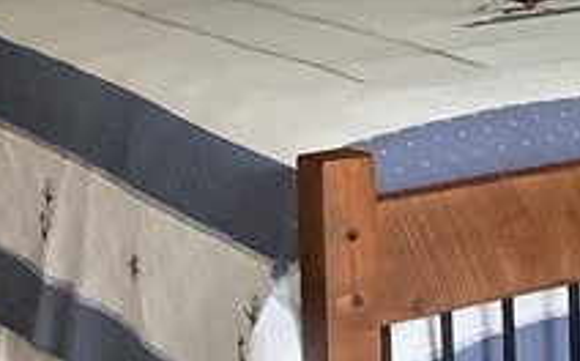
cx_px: 758
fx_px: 2511
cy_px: -139
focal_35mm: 159
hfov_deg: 12.7
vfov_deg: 8.1
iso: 640
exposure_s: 1/30
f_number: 2.4
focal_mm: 3.3
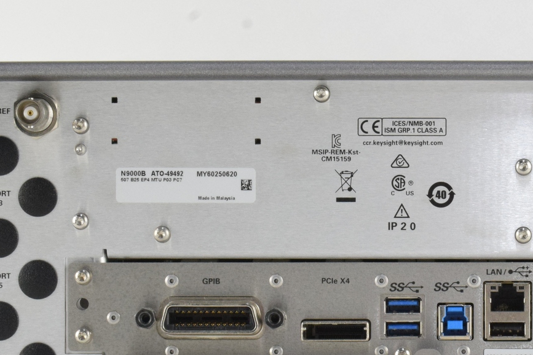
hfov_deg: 12.0
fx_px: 2517
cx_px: 490
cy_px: 307
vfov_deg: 8.1
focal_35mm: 170
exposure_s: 1/30
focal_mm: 48
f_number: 22
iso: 1600
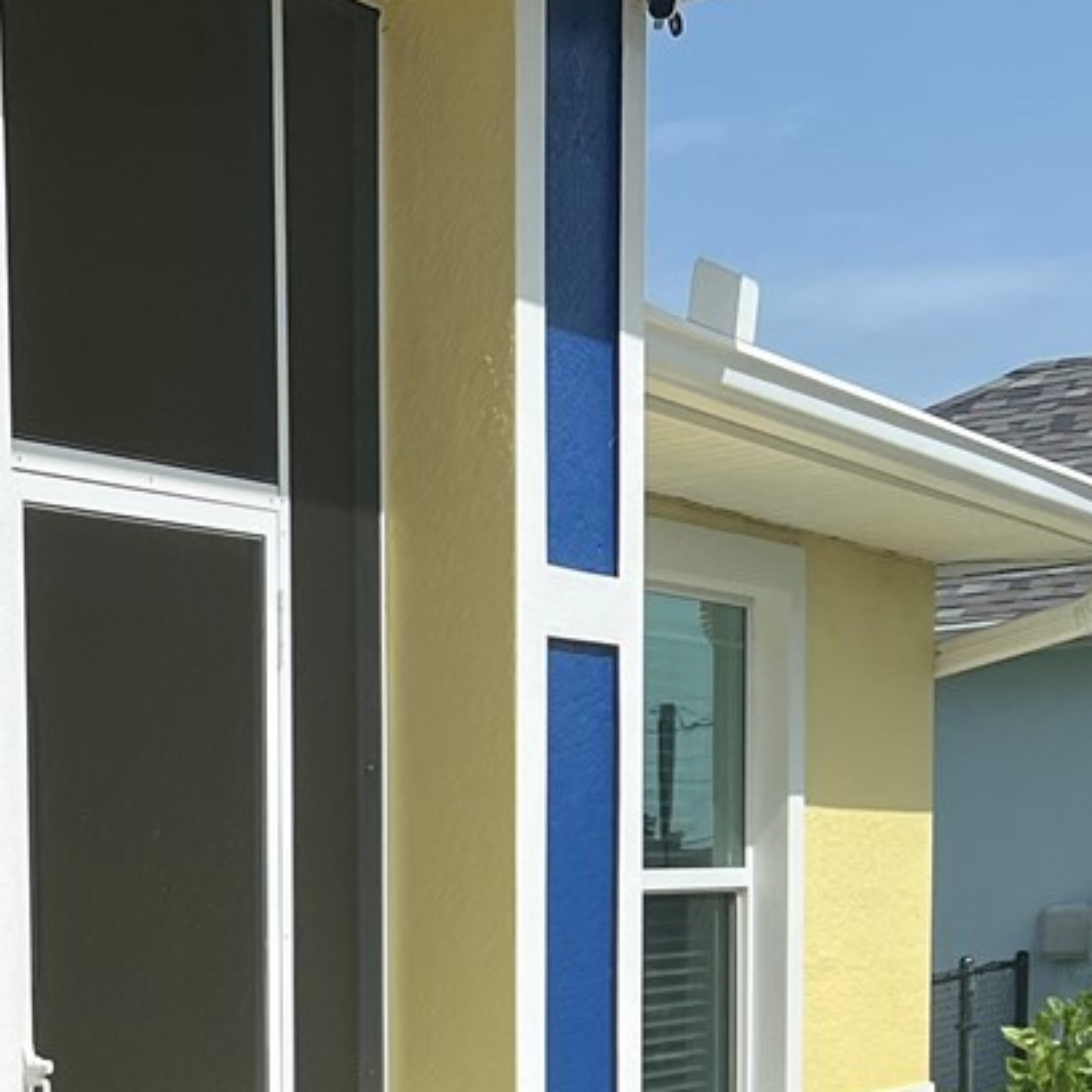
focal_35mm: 90
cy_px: 1378
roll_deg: +2.2
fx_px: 3212
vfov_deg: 18.1
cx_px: -438
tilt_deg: -6.9
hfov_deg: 17.7
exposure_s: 1/6579
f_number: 1.5
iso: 50
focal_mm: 5.7
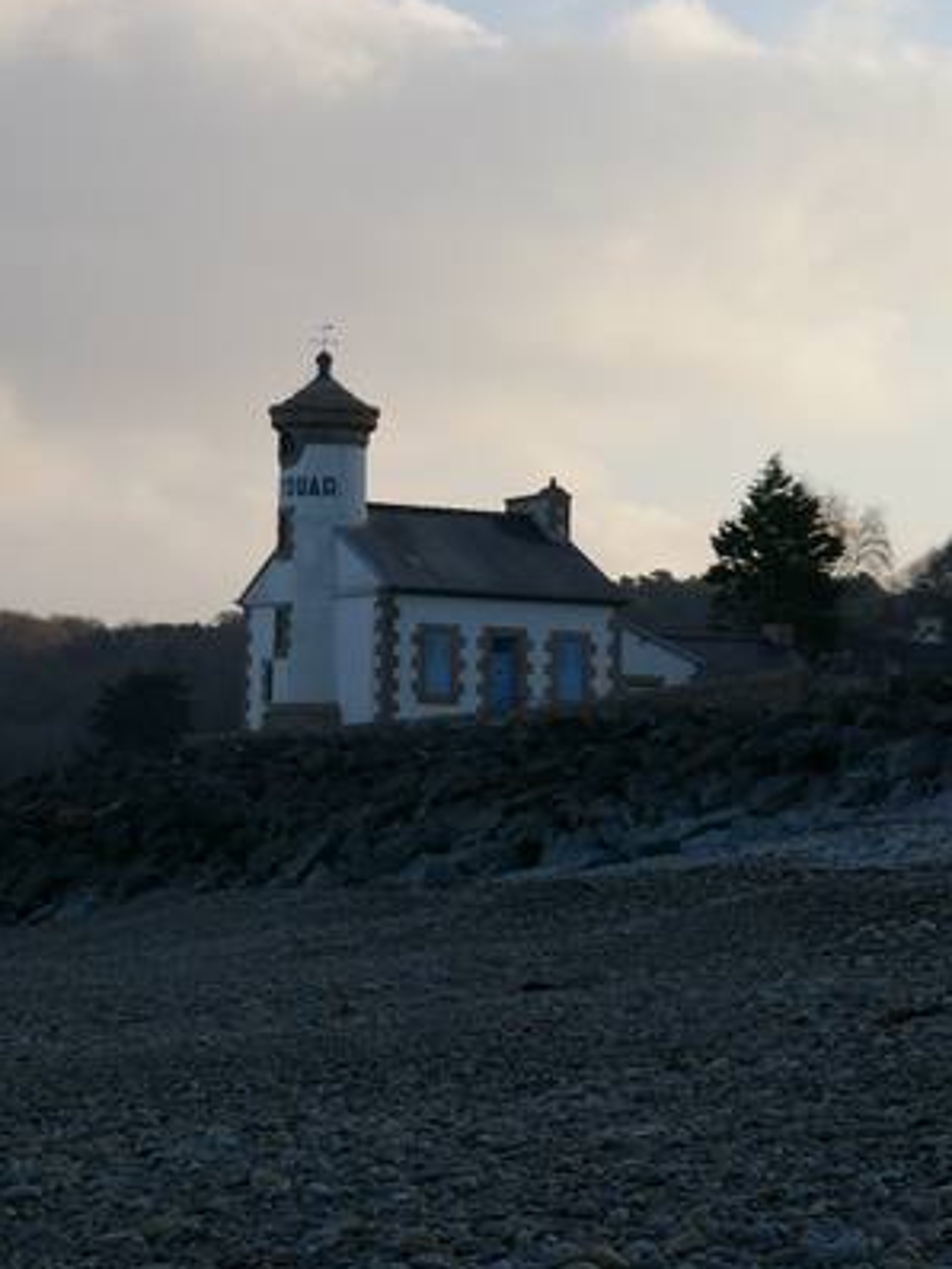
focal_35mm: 128
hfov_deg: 11.6
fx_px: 4683
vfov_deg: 15.4
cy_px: 639
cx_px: 348
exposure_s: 1/250
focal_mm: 55
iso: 400
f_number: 11
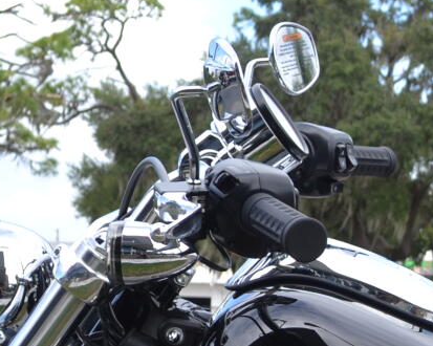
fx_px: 1921
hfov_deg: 12.6
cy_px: 574
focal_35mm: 150
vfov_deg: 9.9
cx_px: 495
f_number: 6.3
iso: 100
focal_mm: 22
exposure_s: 1/160
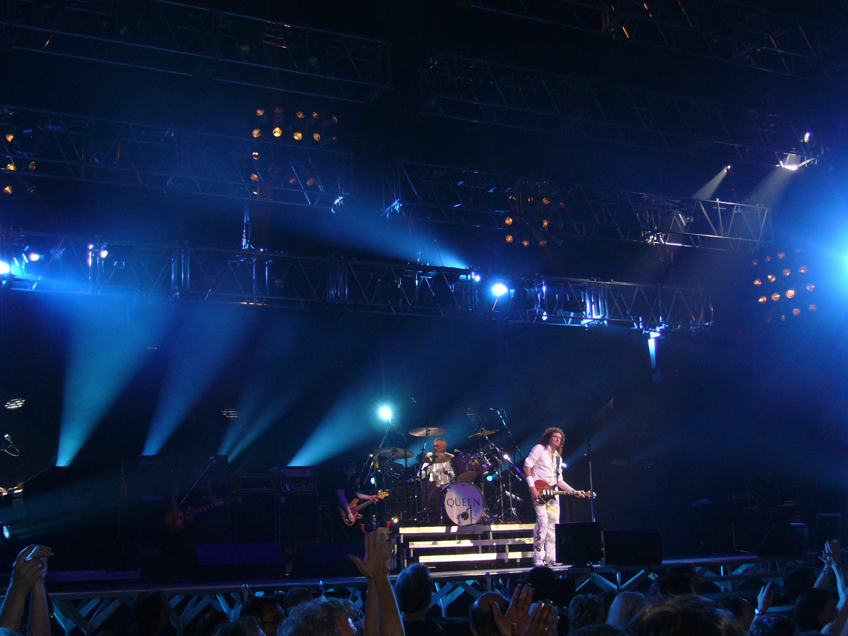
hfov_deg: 42.1
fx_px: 1102
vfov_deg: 32.2
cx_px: 424
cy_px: 318
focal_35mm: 45
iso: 125
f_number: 3.2
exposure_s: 1/60
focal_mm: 7.5
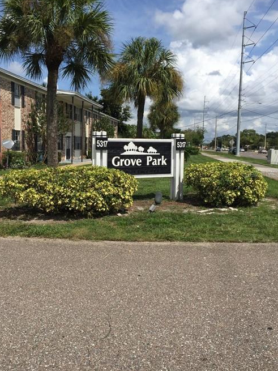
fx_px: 364
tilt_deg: -4.3
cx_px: 119
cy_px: 173
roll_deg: -0.6
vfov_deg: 53.9
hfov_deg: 41.7
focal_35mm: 34
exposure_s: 1/3049
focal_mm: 4.15
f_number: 2.2
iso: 32
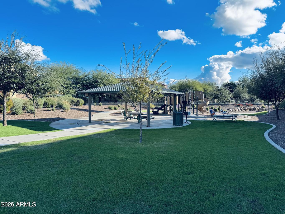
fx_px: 198
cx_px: 142
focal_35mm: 24
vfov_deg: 56.8
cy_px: 107
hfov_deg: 71.6
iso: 80
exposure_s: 1/3096
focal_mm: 6.76
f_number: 1.78
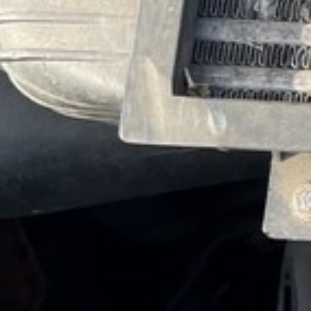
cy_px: 53
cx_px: 880
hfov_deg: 8.9
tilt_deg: -45.6
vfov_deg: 10.5
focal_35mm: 166
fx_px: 1687
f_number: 1.5
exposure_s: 1/433
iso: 50
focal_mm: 5.7
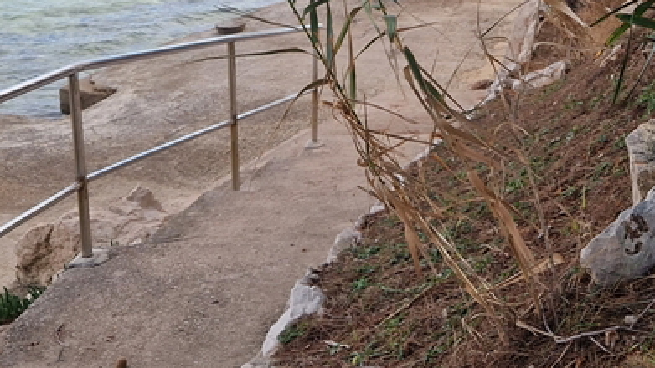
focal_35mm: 77
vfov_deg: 14.5
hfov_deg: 27.3
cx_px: 449
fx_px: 1337
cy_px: -199
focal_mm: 5.4
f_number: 1.8
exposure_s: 1/652
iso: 50
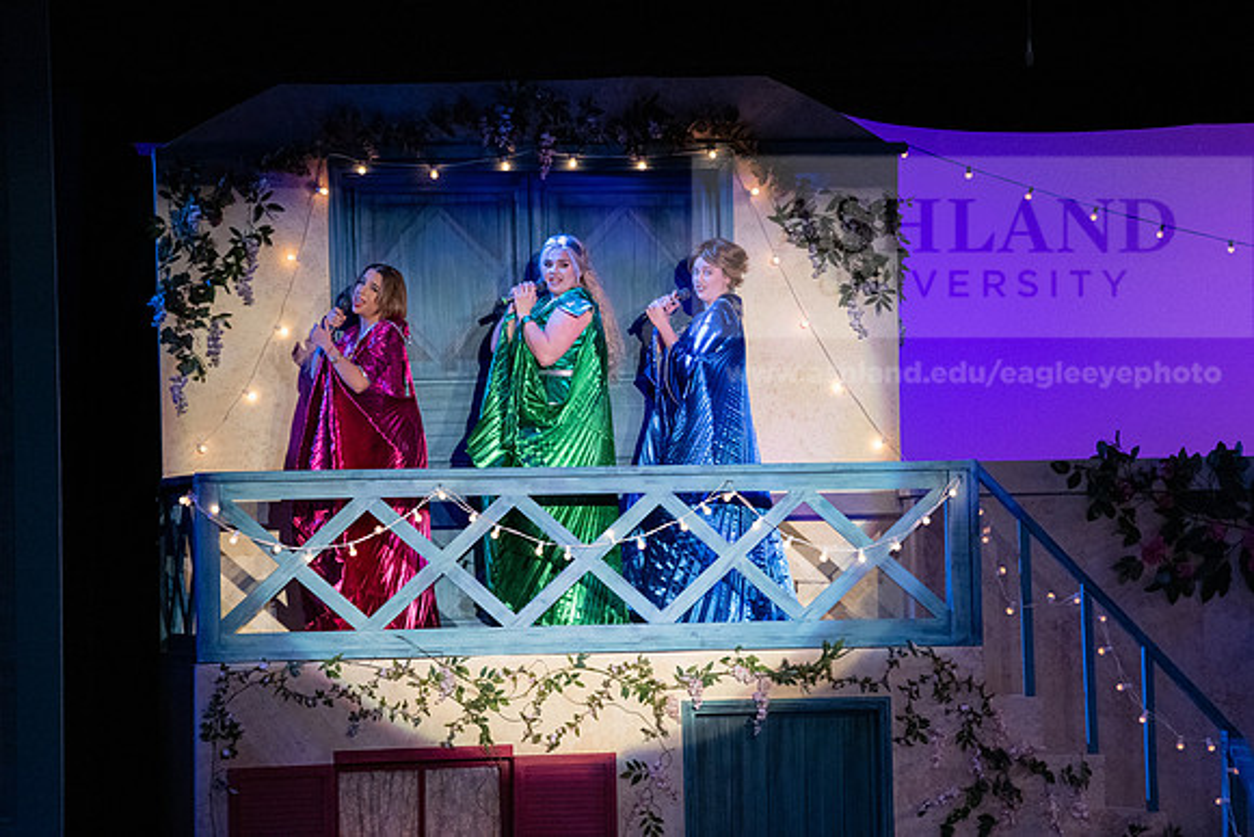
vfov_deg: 7.4
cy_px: 418
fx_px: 6445
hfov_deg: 11.1
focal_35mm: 185
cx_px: 627
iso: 3200
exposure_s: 1/400
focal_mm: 185
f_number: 3.5
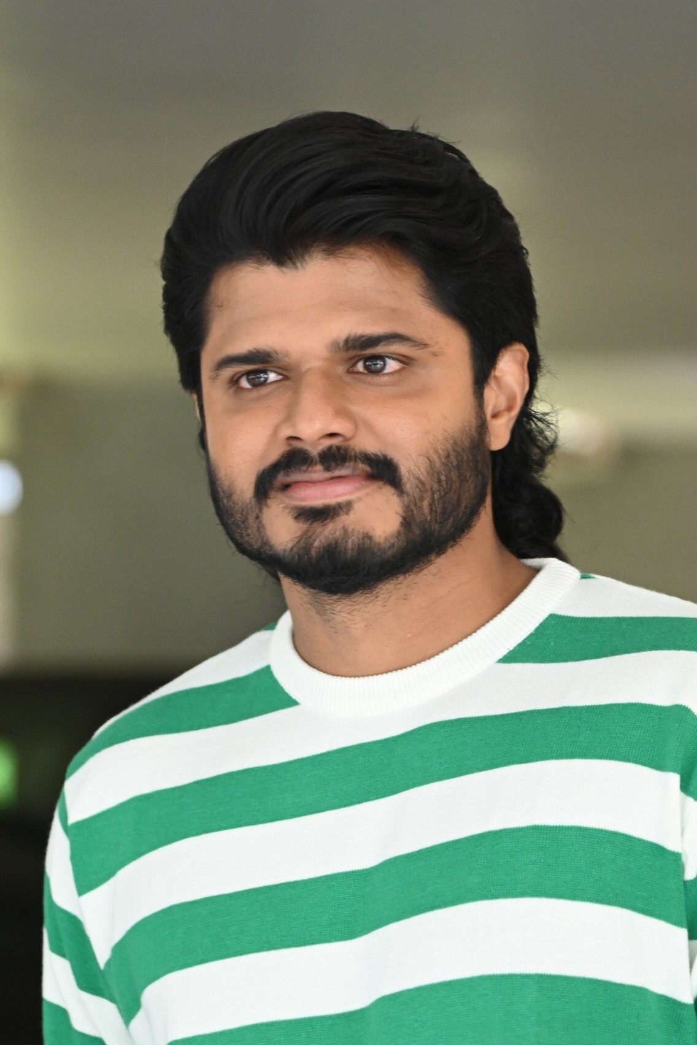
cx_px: 348
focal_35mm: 180
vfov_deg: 11.4
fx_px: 5227
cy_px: 522
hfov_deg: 7.6
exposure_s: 1/200
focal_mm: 120
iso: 2500
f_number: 4
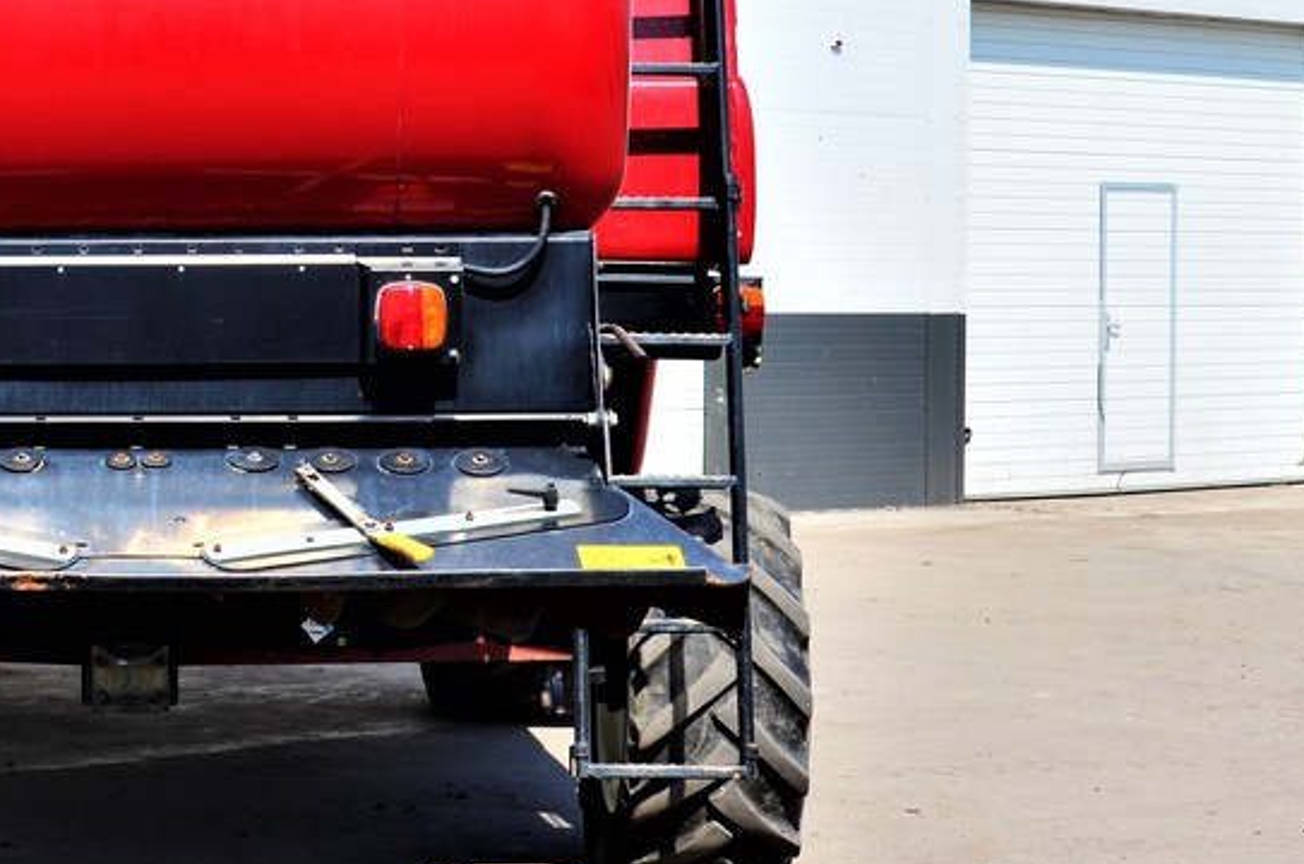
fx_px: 3580
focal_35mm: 99
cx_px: -26
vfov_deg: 13.7
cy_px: 223
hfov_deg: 20.0
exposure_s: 1/400
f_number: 7.1
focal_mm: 28
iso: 125
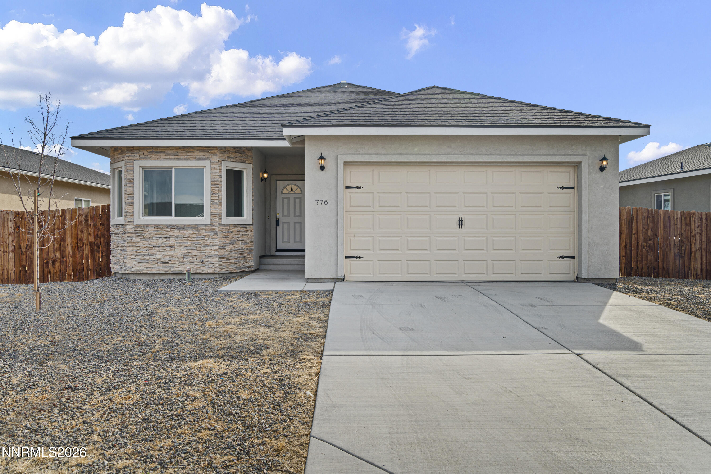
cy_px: 237
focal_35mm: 26
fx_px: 504
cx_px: 356
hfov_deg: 70.4
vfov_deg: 50.4
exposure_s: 1/25
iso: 100
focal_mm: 17
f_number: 9
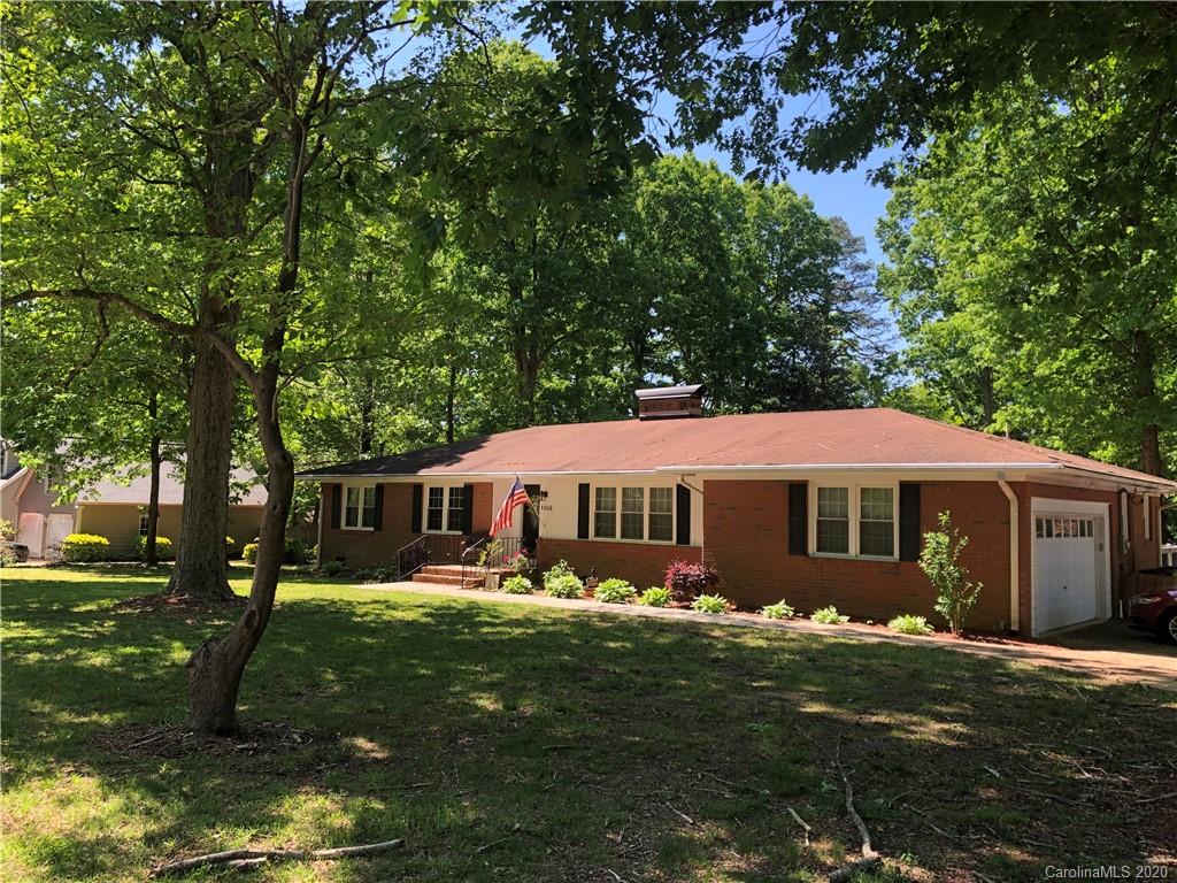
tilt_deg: +5.6
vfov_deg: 49.7
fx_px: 952
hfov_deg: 63.4
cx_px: 588
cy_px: 442
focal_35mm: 28
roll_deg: -1.1
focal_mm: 3.99
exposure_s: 1/303
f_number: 1.8
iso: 20
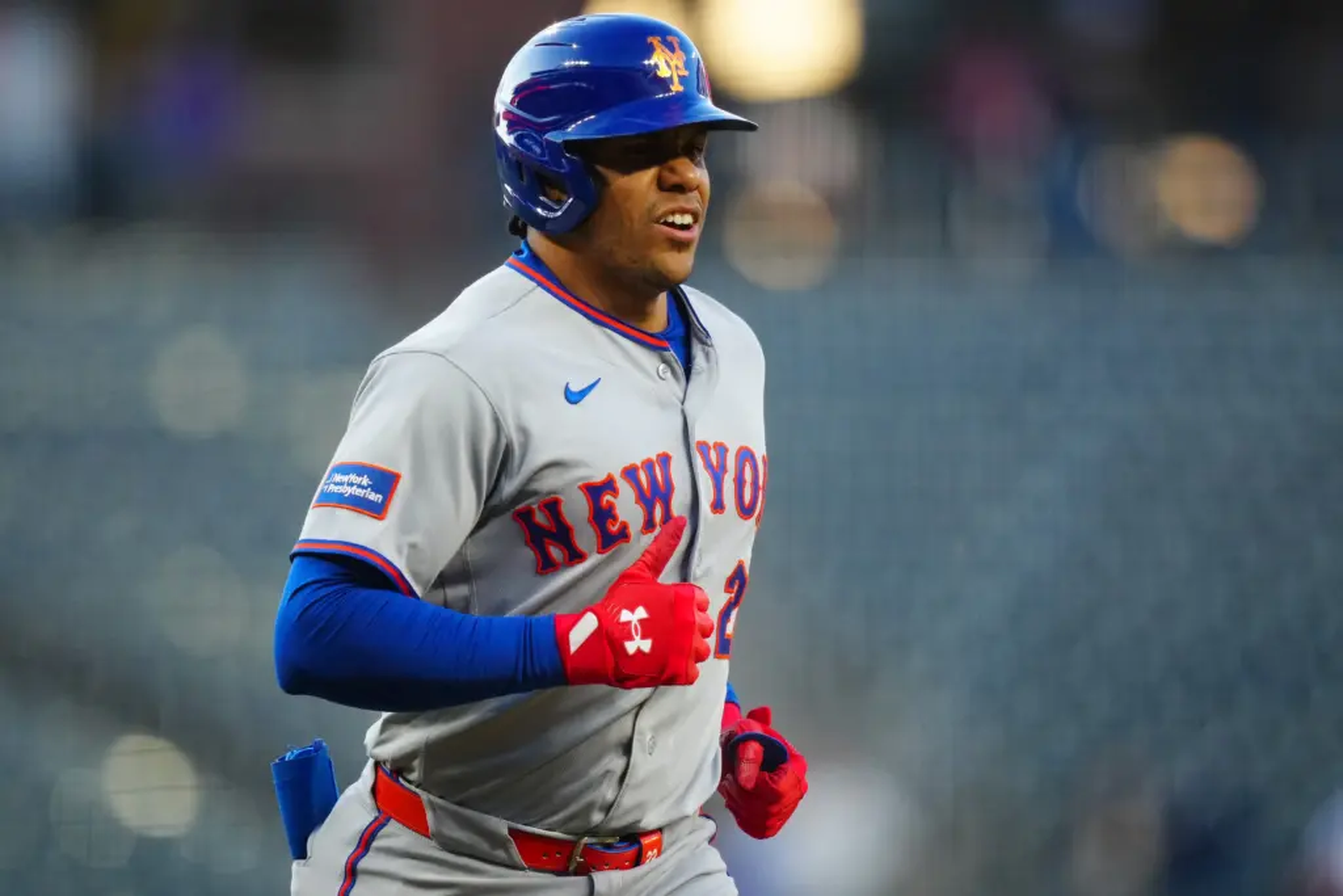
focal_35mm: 600
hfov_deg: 3.4
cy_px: 448
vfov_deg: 2.3
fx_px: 22385
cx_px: 672
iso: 2000
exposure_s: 1/2500
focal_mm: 400
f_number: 2.8
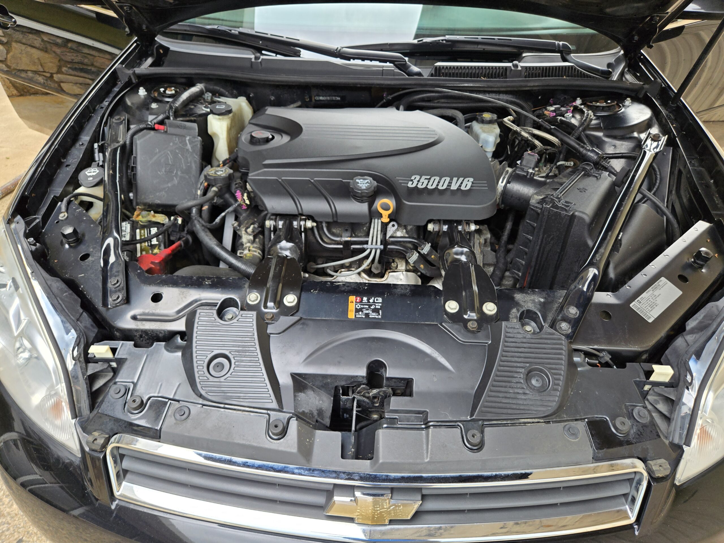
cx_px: 362
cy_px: 272
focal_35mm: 23
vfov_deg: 58.9
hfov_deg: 73.9
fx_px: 481
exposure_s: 1/180
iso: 32
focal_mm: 5.4
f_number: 1.8
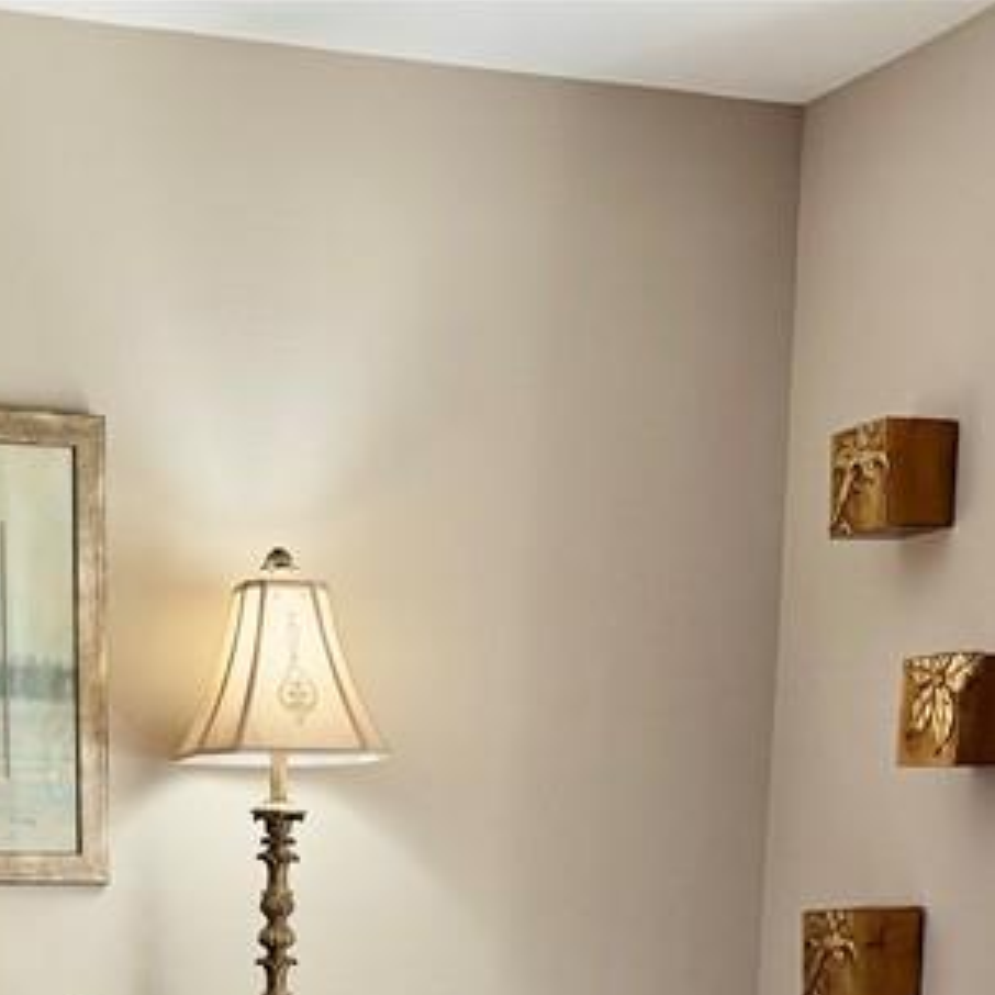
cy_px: 1259
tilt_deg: -10.7
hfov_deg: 23.9
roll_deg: -0.5
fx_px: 2341
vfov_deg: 21.8
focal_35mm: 72
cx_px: 326
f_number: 1.78
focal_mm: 6.76
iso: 100
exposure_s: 1/120
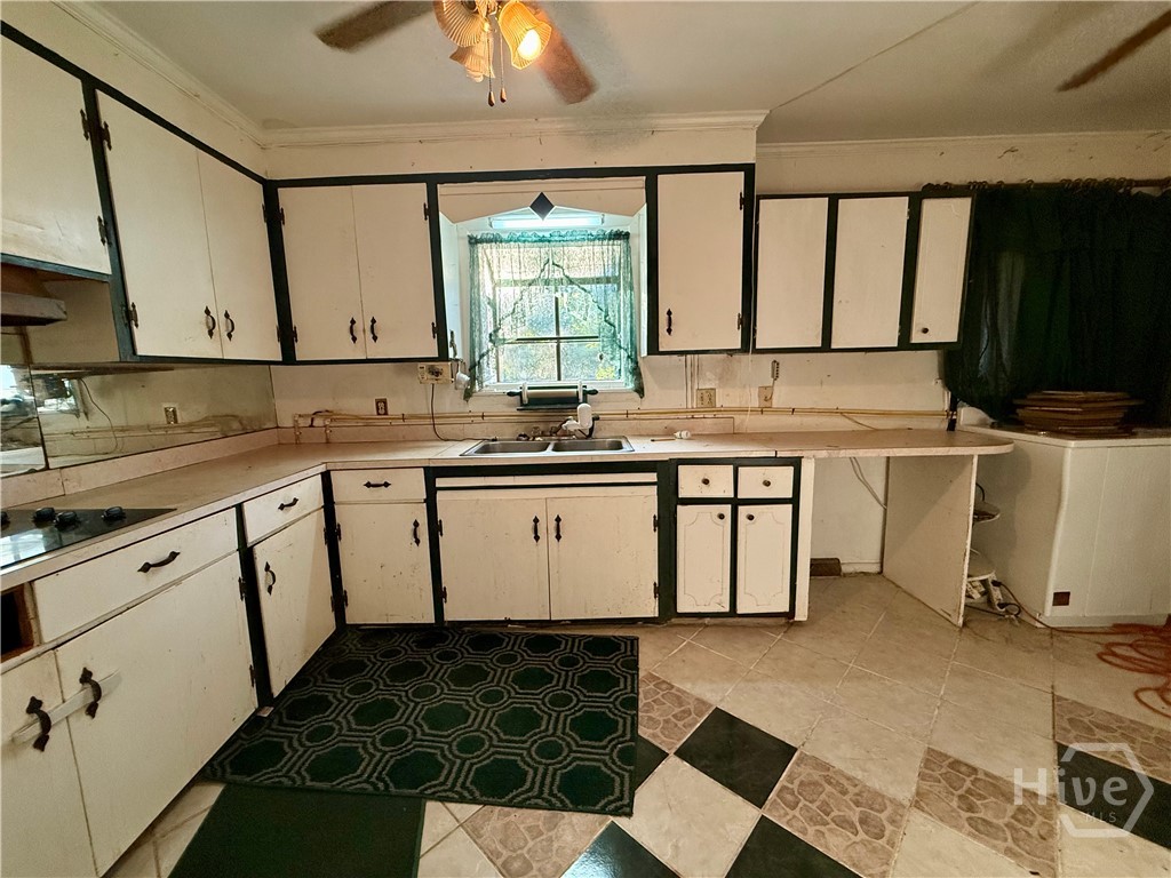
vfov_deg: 85.7
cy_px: 439
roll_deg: +1.7
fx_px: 474
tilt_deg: -7.2
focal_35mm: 14
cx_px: 586
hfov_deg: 102.1
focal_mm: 2.22
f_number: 2.2
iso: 400
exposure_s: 1/120
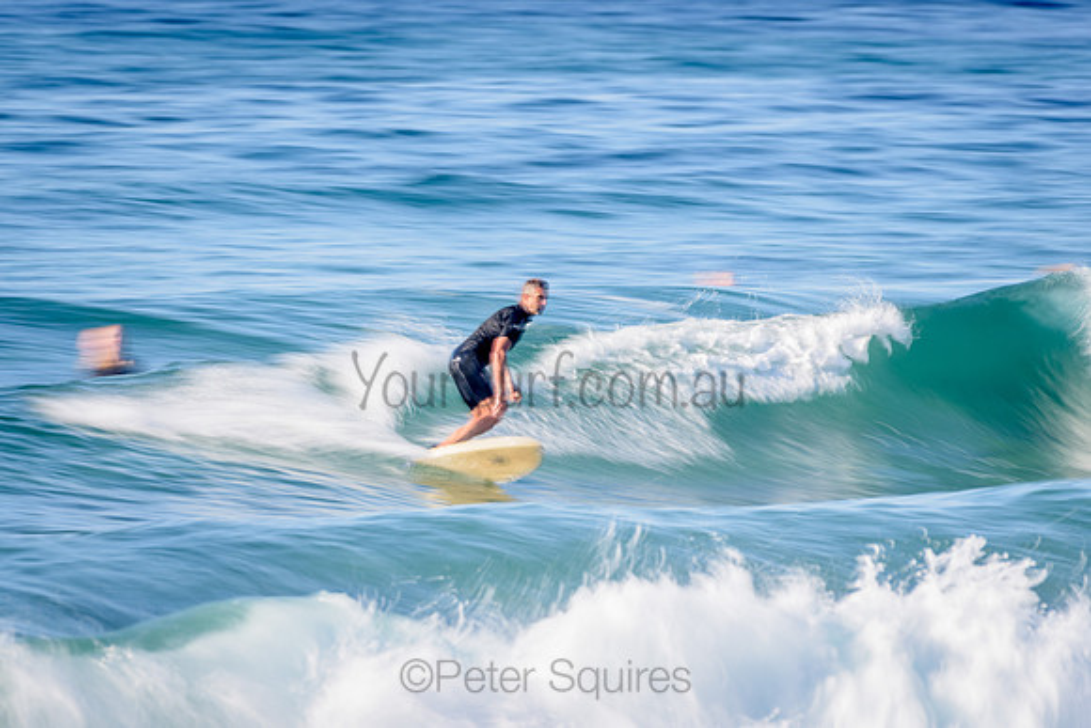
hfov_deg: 3.4
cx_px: 422
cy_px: 385
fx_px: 18579
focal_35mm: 613
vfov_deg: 2.2
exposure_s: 1/13
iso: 31
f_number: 10
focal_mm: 500
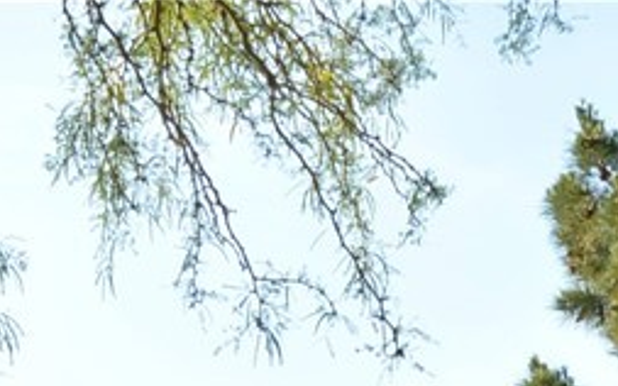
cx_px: 657
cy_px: 882
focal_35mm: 140
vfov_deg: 8.6
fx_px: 2357
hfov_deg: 14.6
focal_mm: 11.9
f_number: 5.3
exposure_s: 1/400
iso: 160
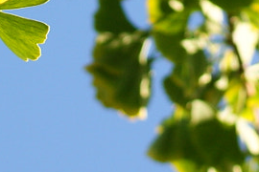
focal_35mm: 626
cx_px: 125
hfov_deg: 3.3
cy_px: -202
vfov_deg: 2.2
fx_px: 4502
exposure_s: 1/200
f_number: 5.6
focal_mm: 55
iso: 100
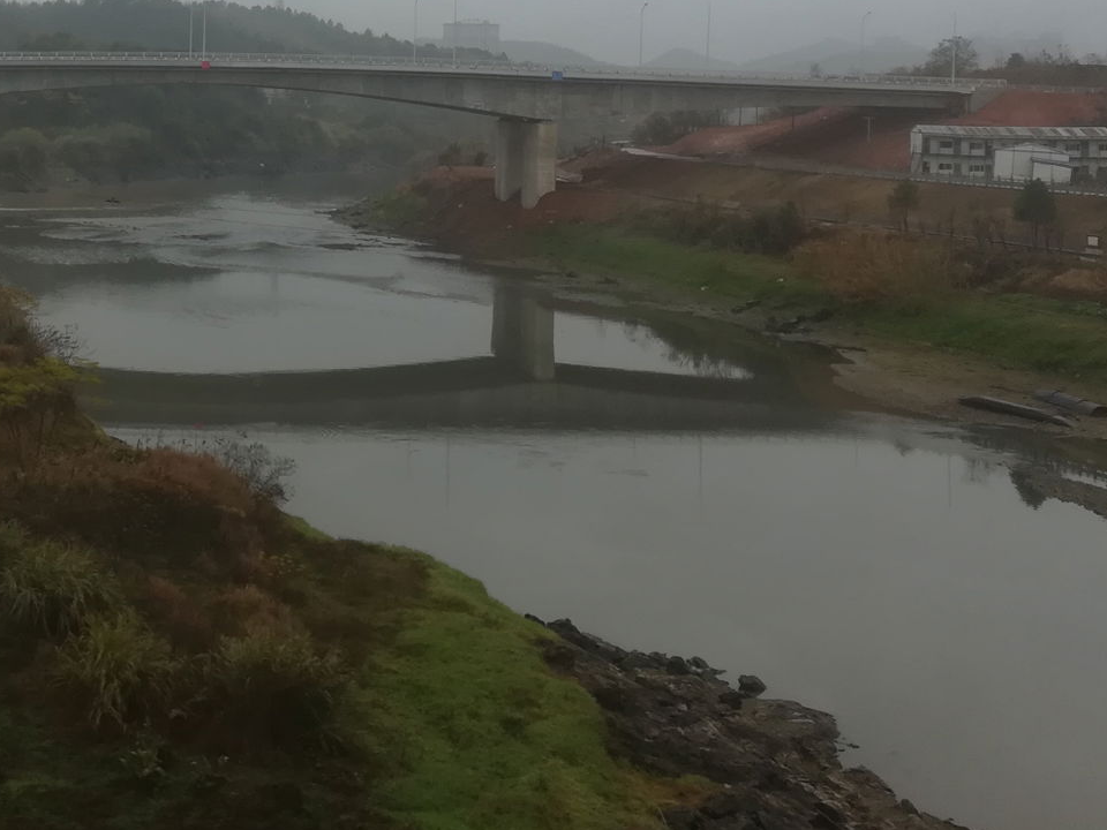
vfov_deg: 26.9
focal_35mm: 52
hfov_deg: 35.0
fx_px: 1663
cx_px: 137
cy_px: 61
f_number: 2.2
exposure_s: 1/146
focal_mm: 3.83
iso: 50
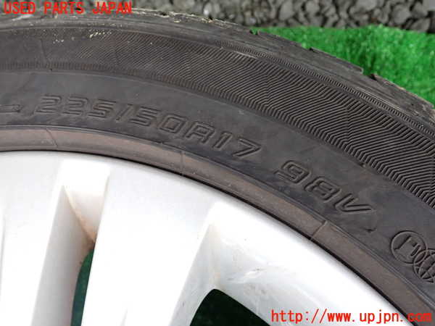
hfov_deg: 60.0
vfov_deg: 46.8
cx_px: 218
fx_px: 377
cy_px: 163
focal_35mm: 30
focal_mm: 5.4
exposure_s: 1/320
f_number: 2.3
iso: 320
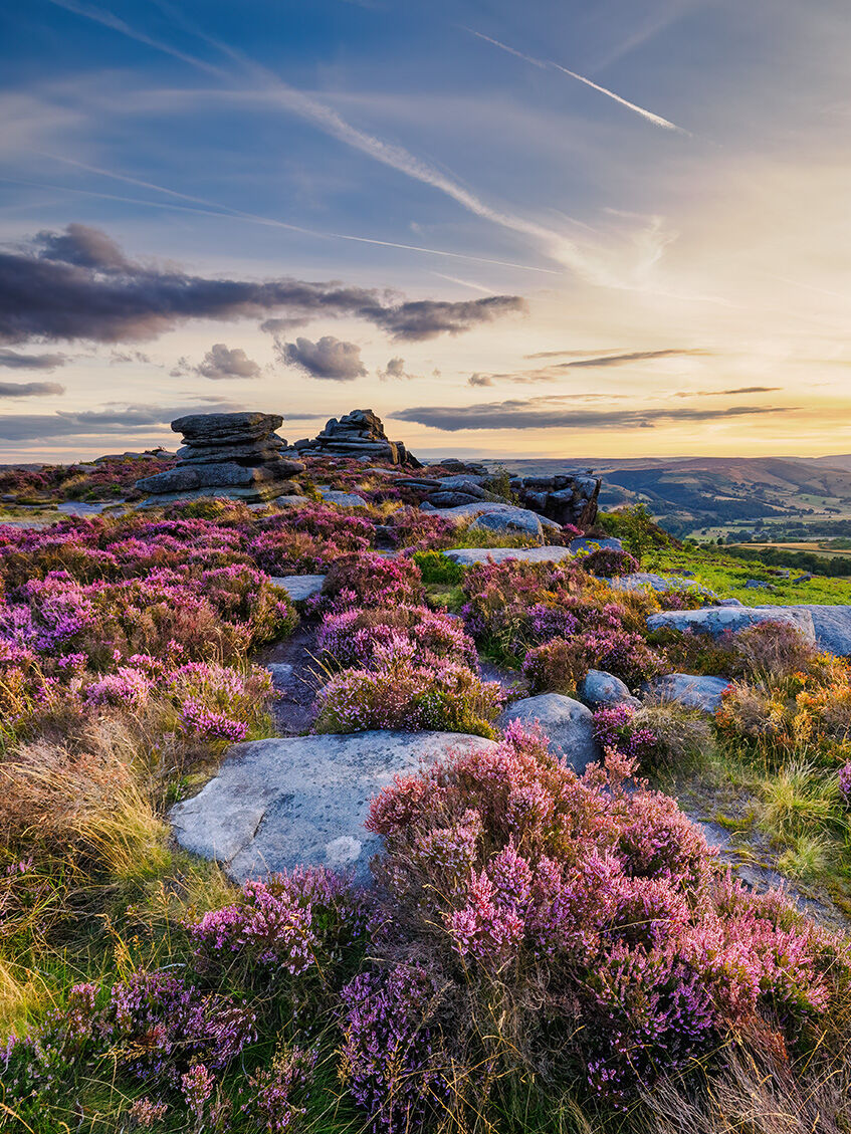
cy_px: 546
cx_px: 444
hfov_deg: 74.7
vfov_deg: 91.0
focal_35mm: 17
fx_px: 557
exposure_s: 1/125
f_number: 6.3
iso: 200
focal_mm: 8
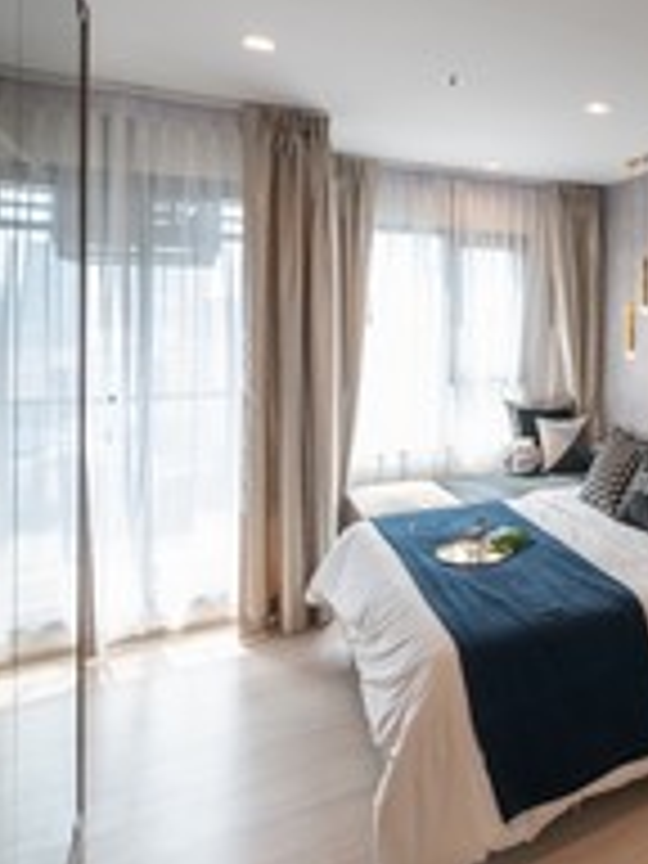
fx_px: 674
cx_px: 639
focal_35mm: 27
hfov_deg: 44.2
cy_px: 328
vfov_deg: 64.5
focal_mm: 12
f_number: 7.1
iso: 160
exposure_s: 1/30
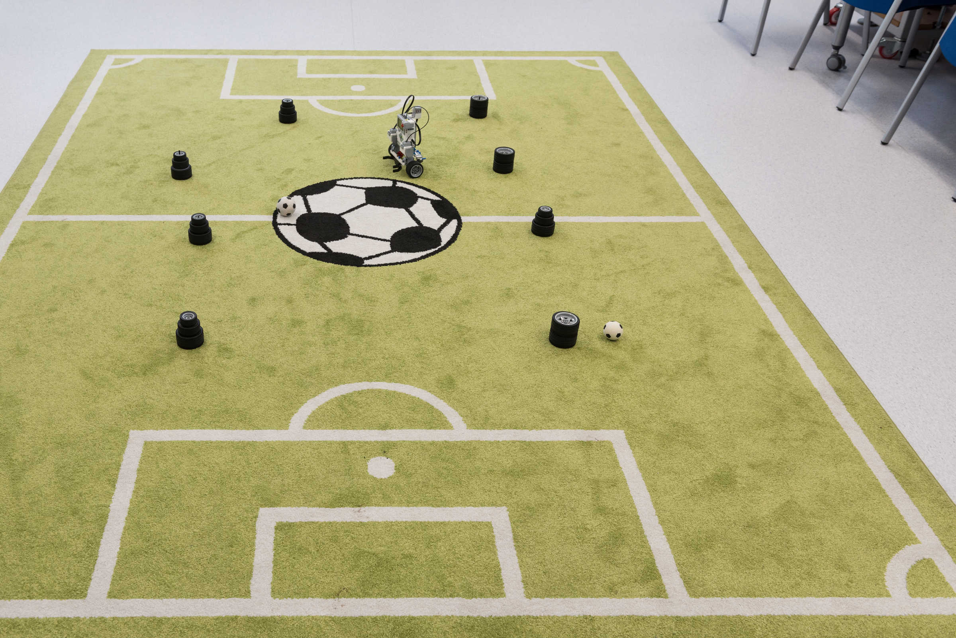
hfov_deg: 55.8
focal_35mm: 34
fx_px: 903
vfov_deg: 38.9
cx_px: 478
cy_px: 319
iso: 400
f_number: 6.3
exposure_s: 1/125
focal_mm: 34
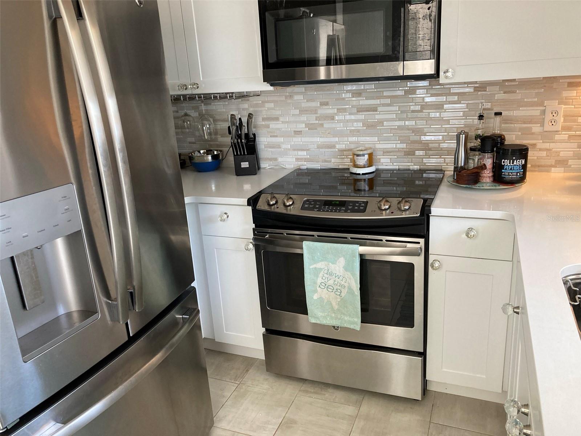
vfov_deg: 49.7
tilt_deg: -17.3
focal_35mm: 28
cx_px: 290
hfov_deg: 63.4
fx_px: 470
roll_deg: +4.9
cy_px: 218
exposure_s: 1/60
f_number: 1.8
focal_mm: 3.99
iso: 100
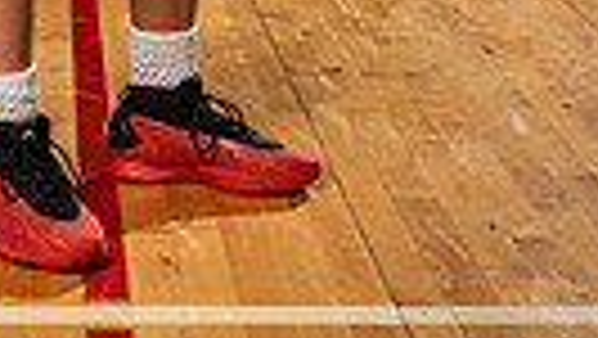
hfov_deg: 16.5
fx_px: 2031
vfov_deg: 8.5
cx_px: 31
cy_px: -527
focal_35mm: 128
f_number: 5.6
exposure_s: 1/250
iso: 125
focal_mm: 36
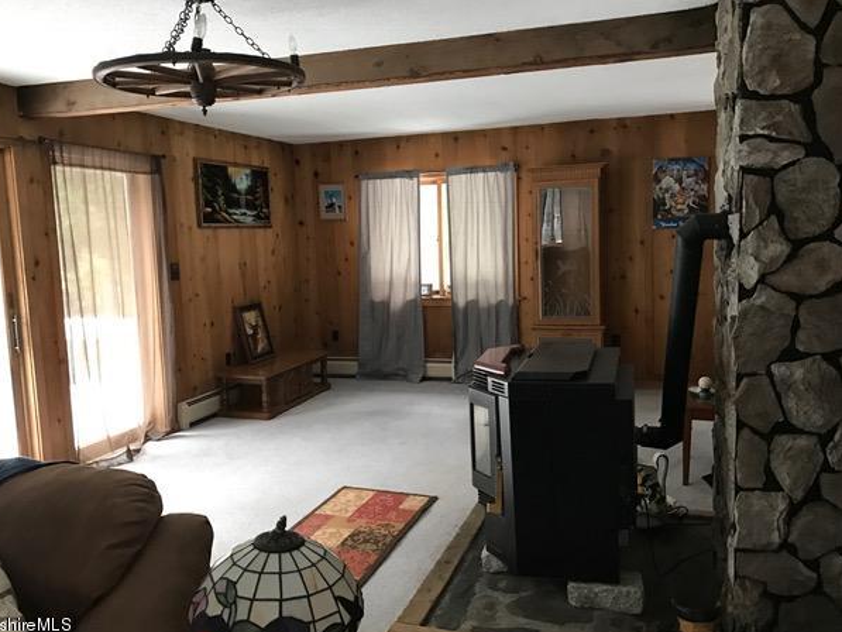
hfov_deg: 59.9
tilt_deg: -5.9
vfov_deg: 46.8
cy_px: 315
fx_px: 730
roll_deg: +1.3
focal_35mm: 30
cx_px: 406
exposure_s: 1/16
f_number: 1.8
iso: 64
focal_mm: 3.99
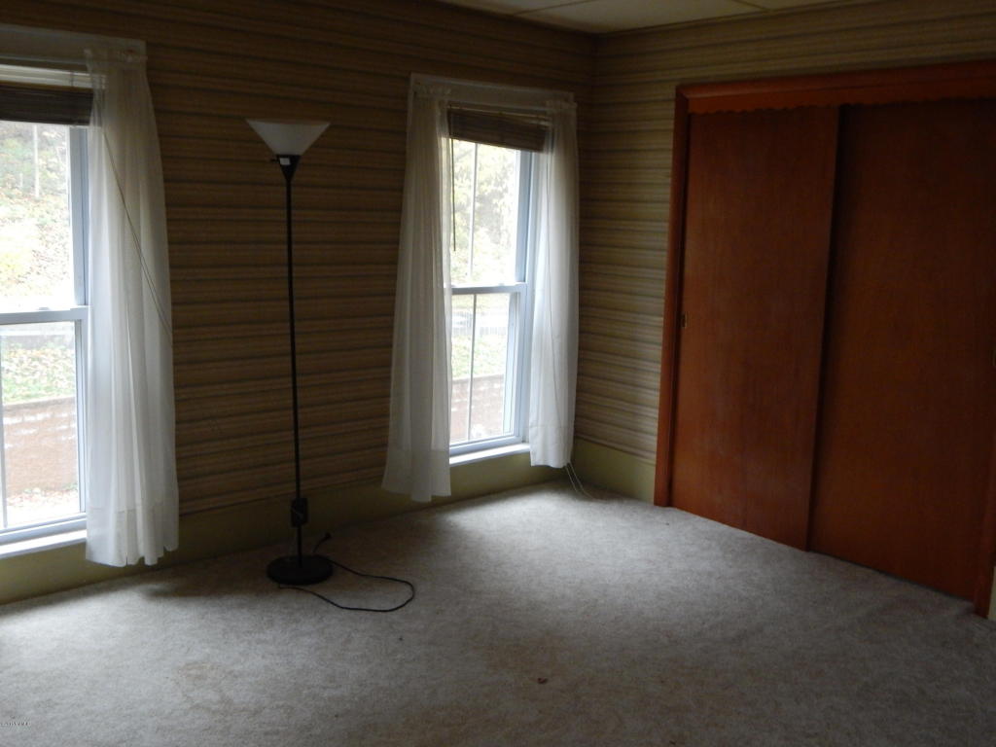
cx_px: 498
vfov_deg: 41.8
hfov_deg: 54.0
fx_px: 978
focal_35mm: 34
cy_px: 374
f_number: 3.3
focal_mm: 6.1
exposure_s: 1/20
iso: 400
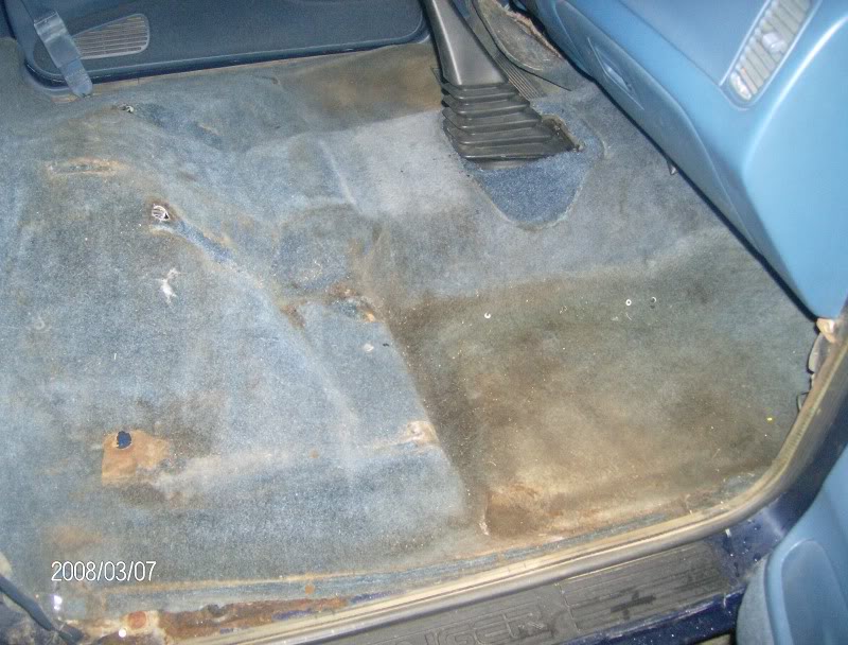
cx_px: 424
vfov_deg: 40.0
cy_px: 322
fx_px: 886
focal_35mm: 36
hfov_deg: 51.1
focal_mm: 6
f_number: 2.8
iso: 200
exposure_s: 1/60
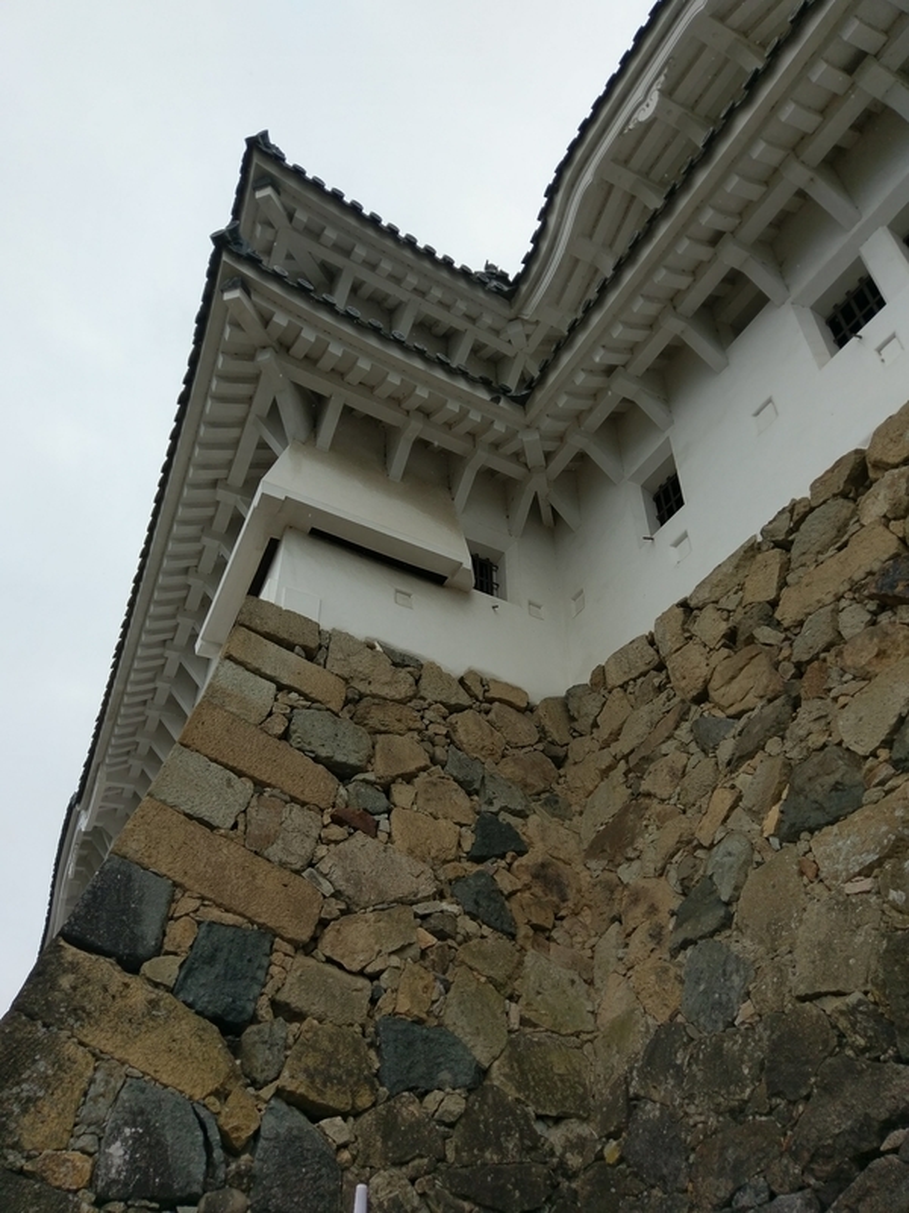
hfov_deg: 53.1
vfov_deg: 67.3
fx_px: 910
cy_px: 606
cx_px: 454
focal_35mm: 26
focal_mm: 4.58
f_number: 1.8
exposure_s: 1/1455
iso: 100
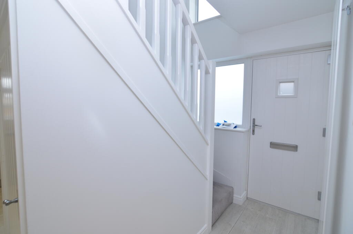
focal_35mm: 16
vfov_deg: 71.8
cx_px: 176
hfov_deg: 95.1
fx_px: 161
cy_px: 117
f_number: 4.5
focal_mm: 11
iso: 400
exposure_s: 1/80
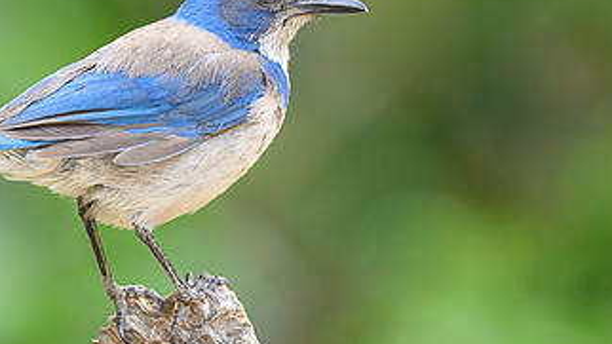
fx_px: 23169
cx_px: 320
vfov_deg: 0.9
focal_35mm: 1428
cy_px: -4
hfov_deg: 1.5
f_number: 4
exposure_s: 1/800
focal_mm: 560
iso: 800
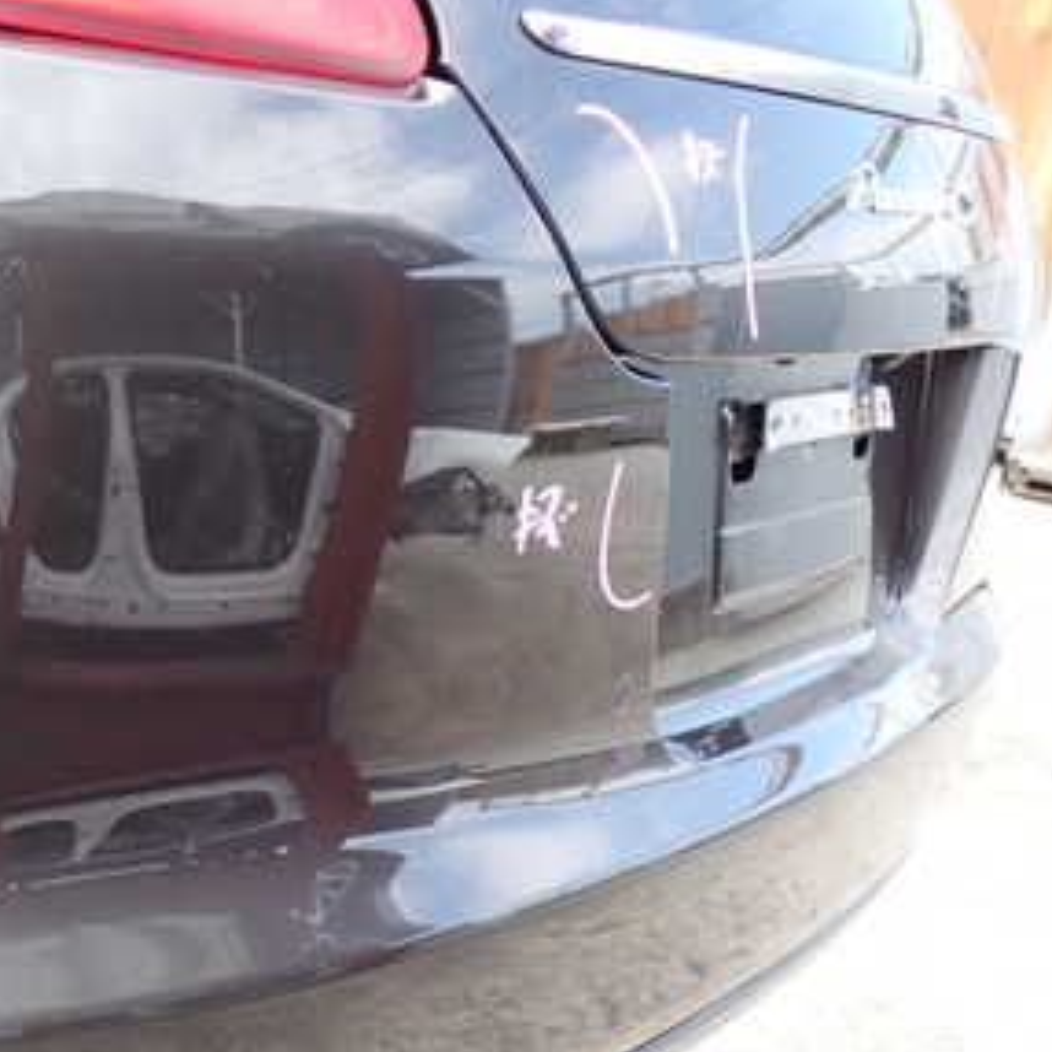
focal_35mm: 76
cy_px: 795
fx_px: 2613
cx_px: 184
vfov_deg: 22.5
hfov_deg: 22.4
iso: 100
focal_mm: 7.31
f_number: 4
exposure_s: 1/80
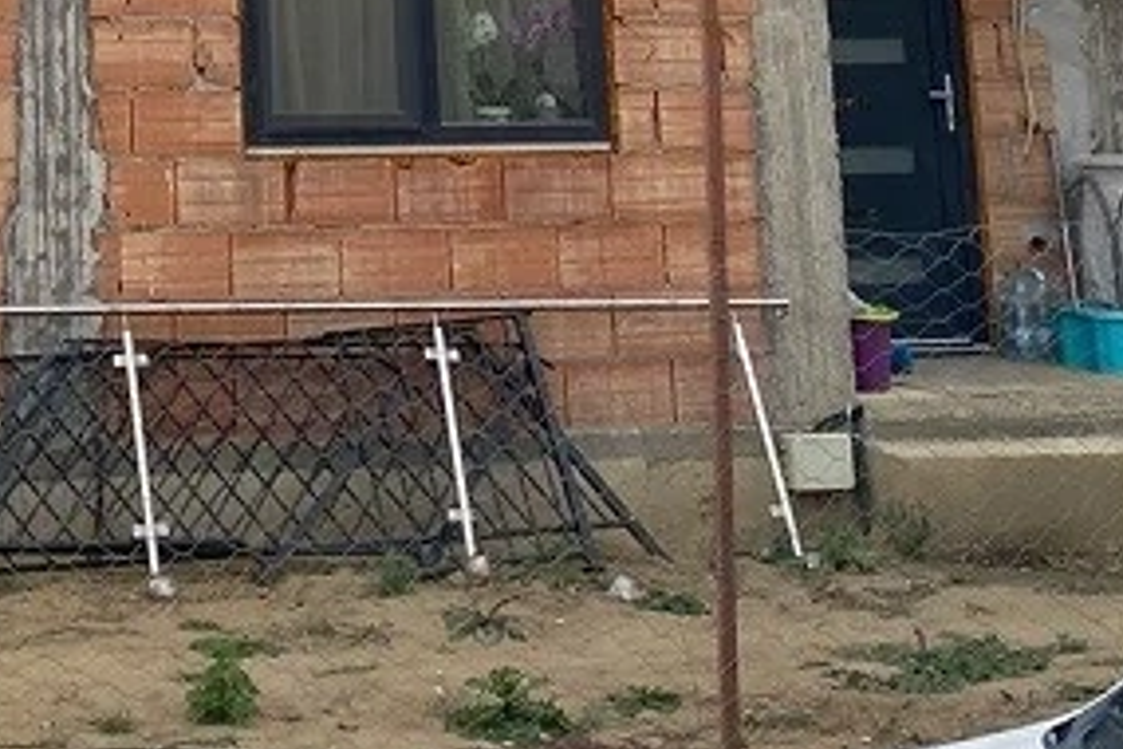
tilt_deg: +12.2
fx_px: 2963
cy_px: -619
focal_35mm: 95
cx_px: -75
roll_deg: +0.8
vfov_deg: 13.0
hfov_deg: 20.6
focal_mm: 4.25
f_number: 1.8
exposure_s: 1/2268
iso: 32
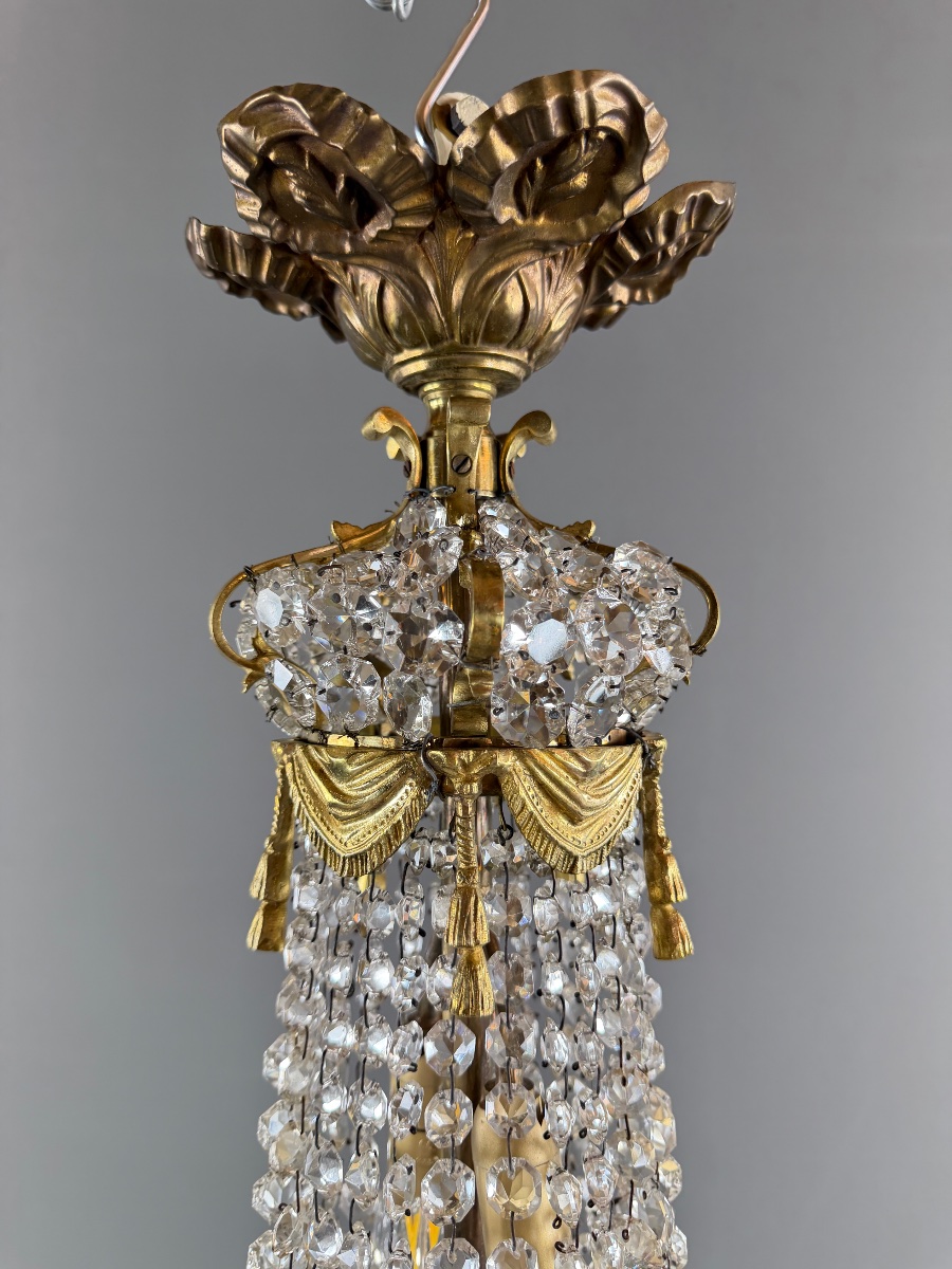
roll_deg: -0.4
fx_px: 880
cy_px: 634
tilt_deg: +0.9
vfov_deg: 71.6
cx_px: 476
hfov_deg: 56.8
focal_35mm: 24
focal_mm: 6.76
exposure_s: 1/100
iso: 160
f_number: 1.78
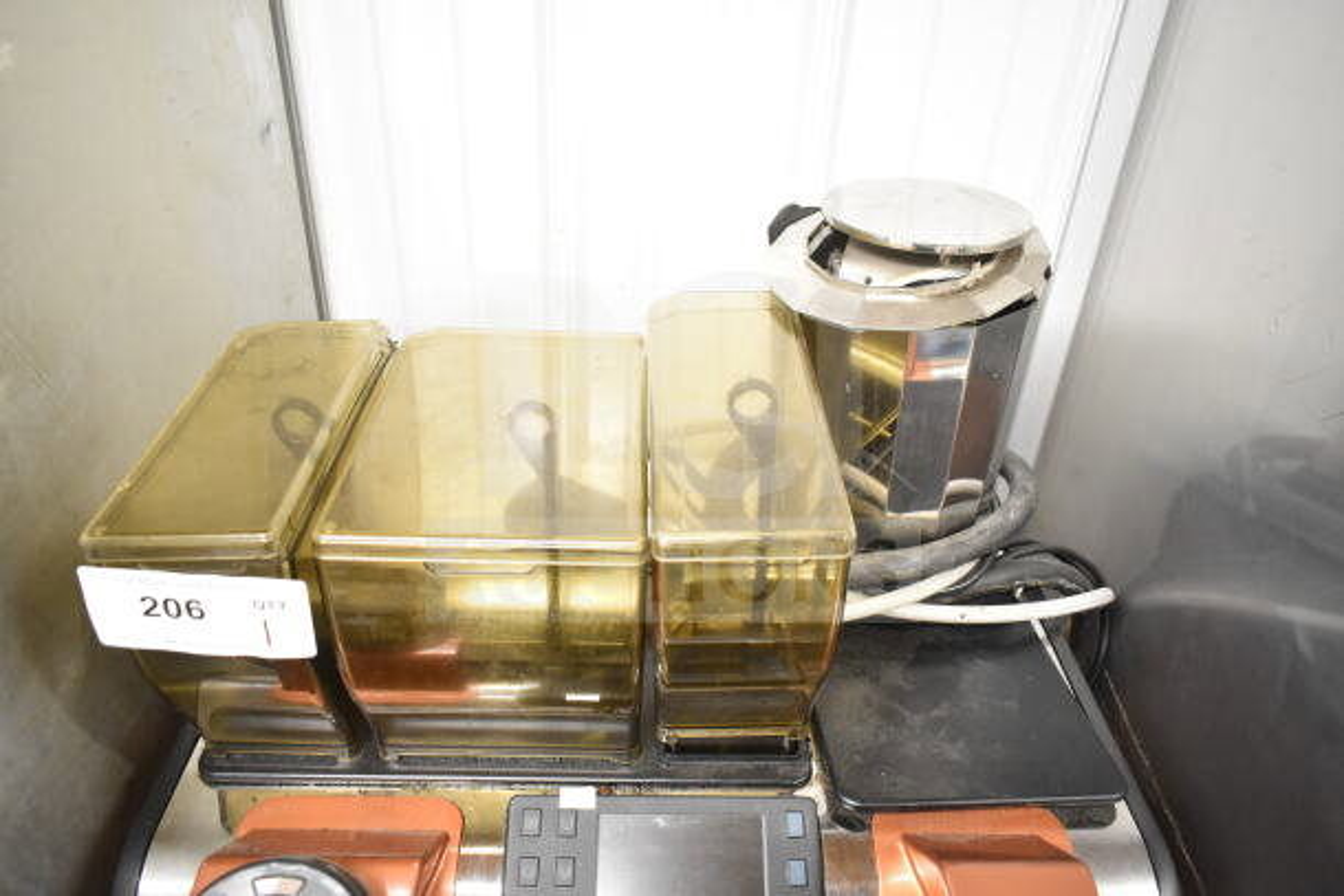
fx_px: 1008
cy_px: 448
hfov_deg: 67.4
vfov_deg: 48.0
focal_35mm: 27
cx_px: 672
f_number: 3.5
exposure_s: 1/30
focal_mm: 18
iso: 2000
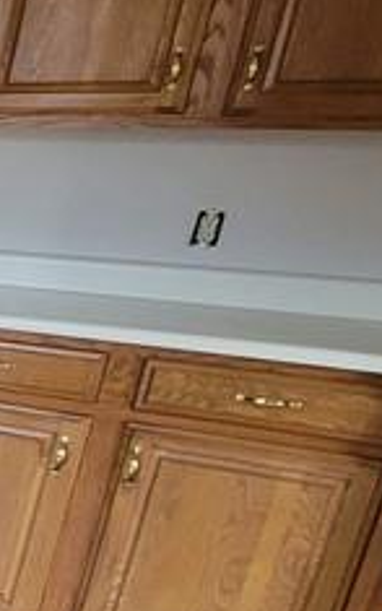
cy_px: 437
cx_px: -878
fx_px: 999
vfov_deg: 33.5
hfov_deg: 10.3
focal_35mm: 60
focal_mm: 2.2
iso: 320
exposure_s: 1/59
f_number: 2.2
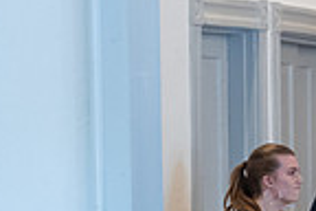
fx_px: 3423
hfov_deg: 5.2
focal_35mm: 390
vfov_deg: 3.5
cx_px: 463
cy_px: 206
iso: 1600
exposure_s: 1/200
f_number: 3.2
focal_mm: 75
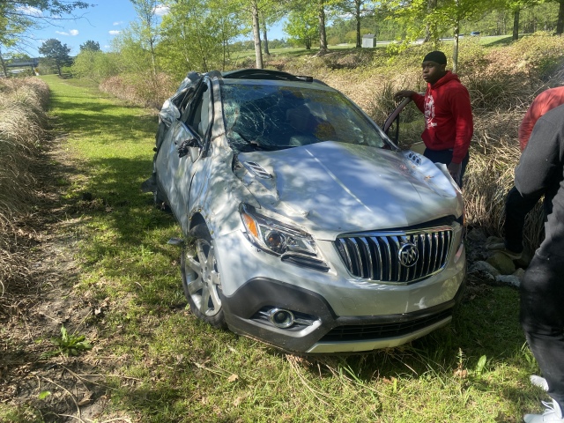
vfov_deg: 53.1
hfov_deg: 67.3
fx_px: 424
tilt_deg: -15.9
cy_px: 212
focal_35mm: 26
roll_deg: +6.7
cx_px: 282
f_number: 1.8
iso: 32
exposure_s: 1/981
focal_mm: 4.25
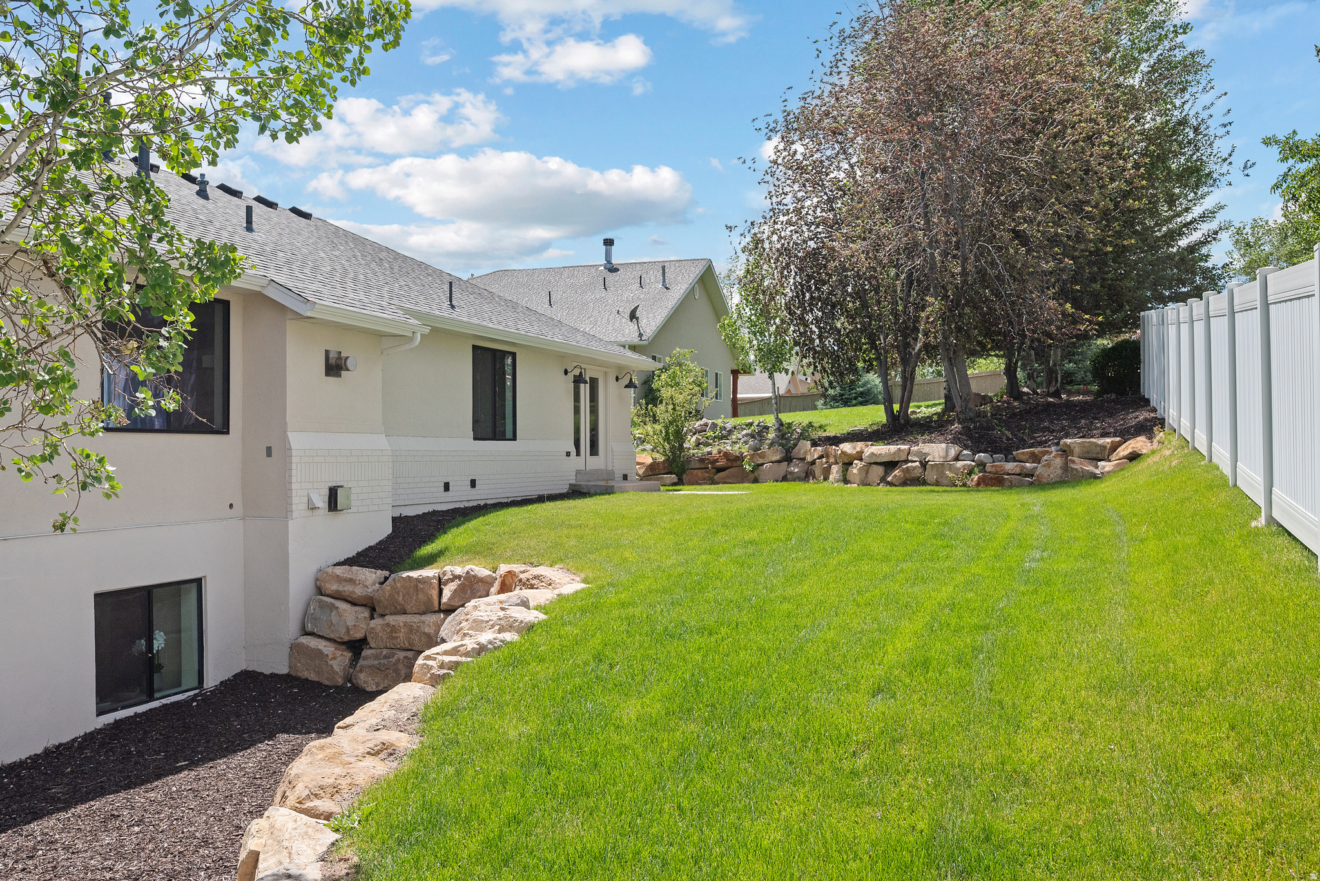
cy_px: 440
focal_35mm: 30
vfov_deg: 43.6
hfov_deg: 61.9
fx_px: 1100
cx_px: 660
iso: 800
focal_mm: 30
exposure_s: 1/800
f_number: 8
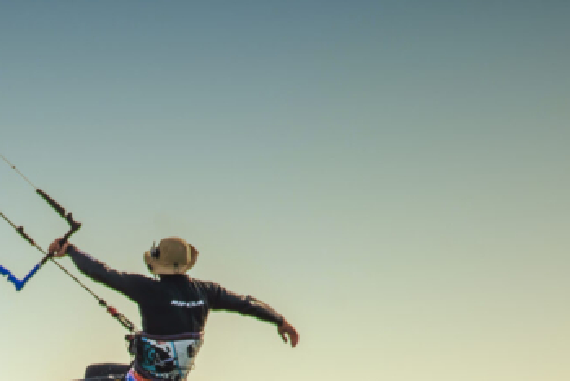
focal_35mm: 1461
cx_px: 2
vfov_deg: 0.9
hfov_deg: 1.4
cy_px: 438
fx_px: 23151
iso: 200
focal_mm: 500
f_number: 6.3
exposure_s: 1/800
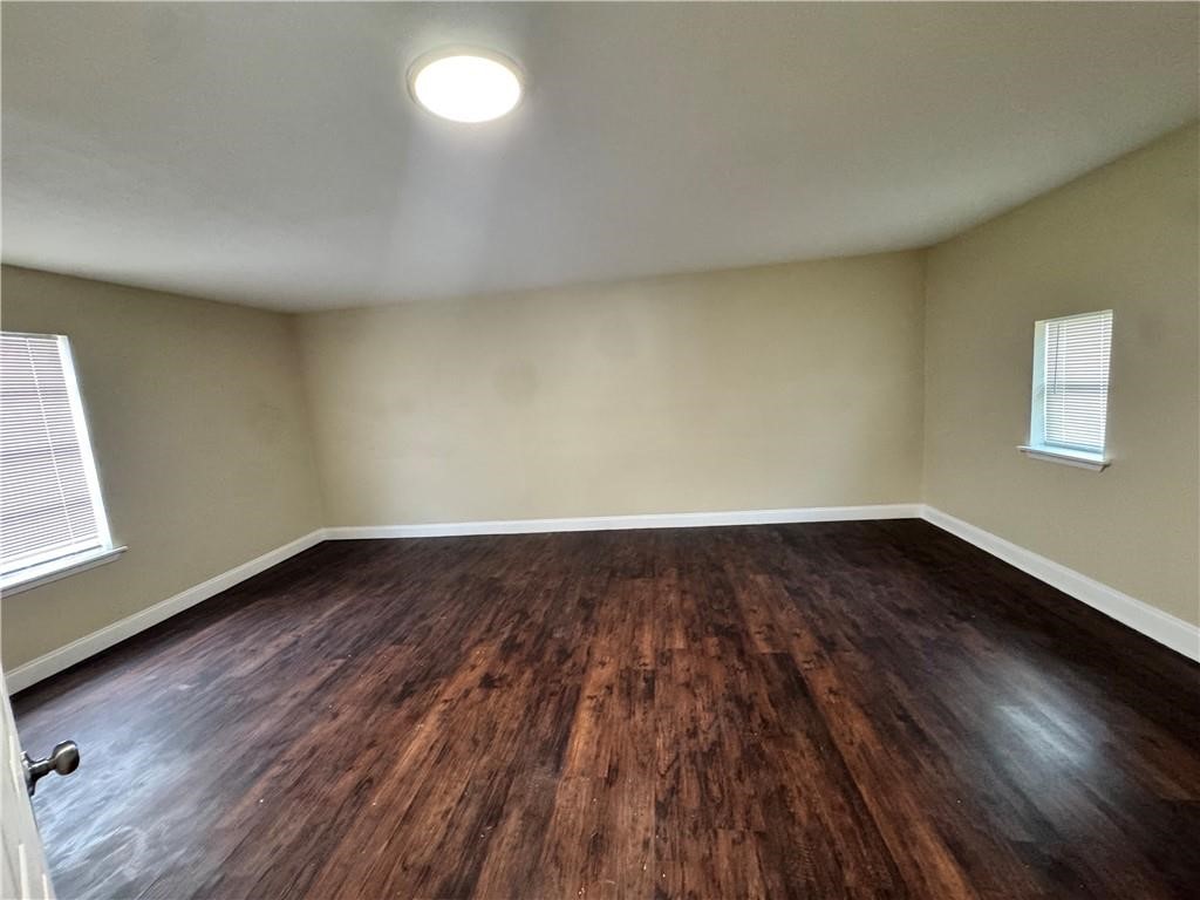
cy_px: 450
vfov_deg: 85.7
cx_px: 600
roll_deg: +4.2
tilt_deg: -9.2
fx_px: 485
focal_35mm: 14
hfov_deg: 102.1
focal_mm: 2.22
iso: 640
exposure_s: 1/60
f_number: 2.2
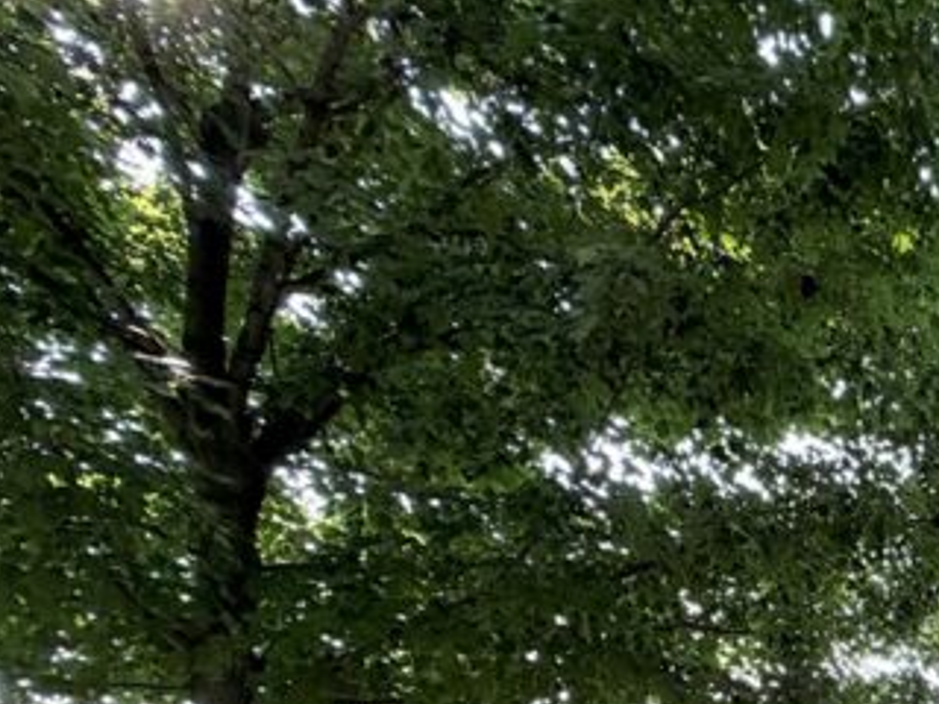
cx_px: 1153
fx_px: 949
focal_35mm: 35
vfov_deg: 33.6
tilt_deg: +4.2
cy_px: 830
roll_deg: +1.9
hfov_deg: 37.8
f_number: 2.2
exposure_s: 1/502
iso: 50
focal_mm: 2.22
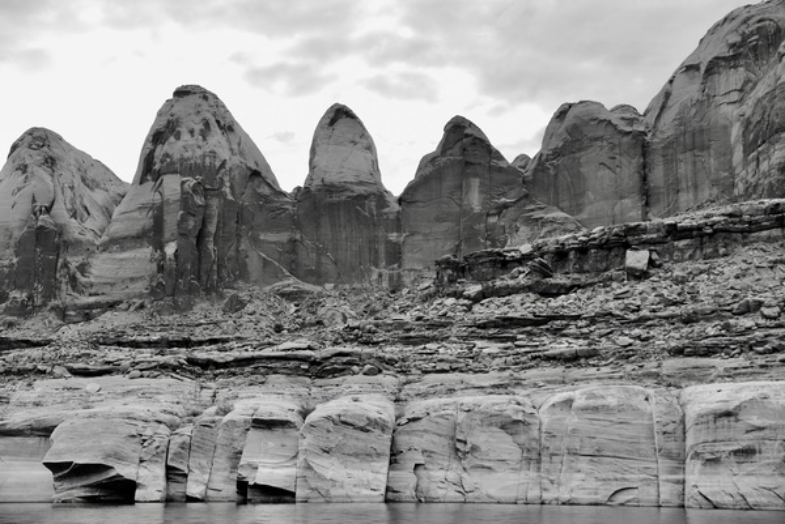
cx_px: 392
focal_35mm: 70
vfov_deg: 19.5
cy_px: 262
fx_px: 1527
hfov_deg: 28.8
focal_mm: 70
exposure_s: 1/500
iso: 400
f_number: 5.6
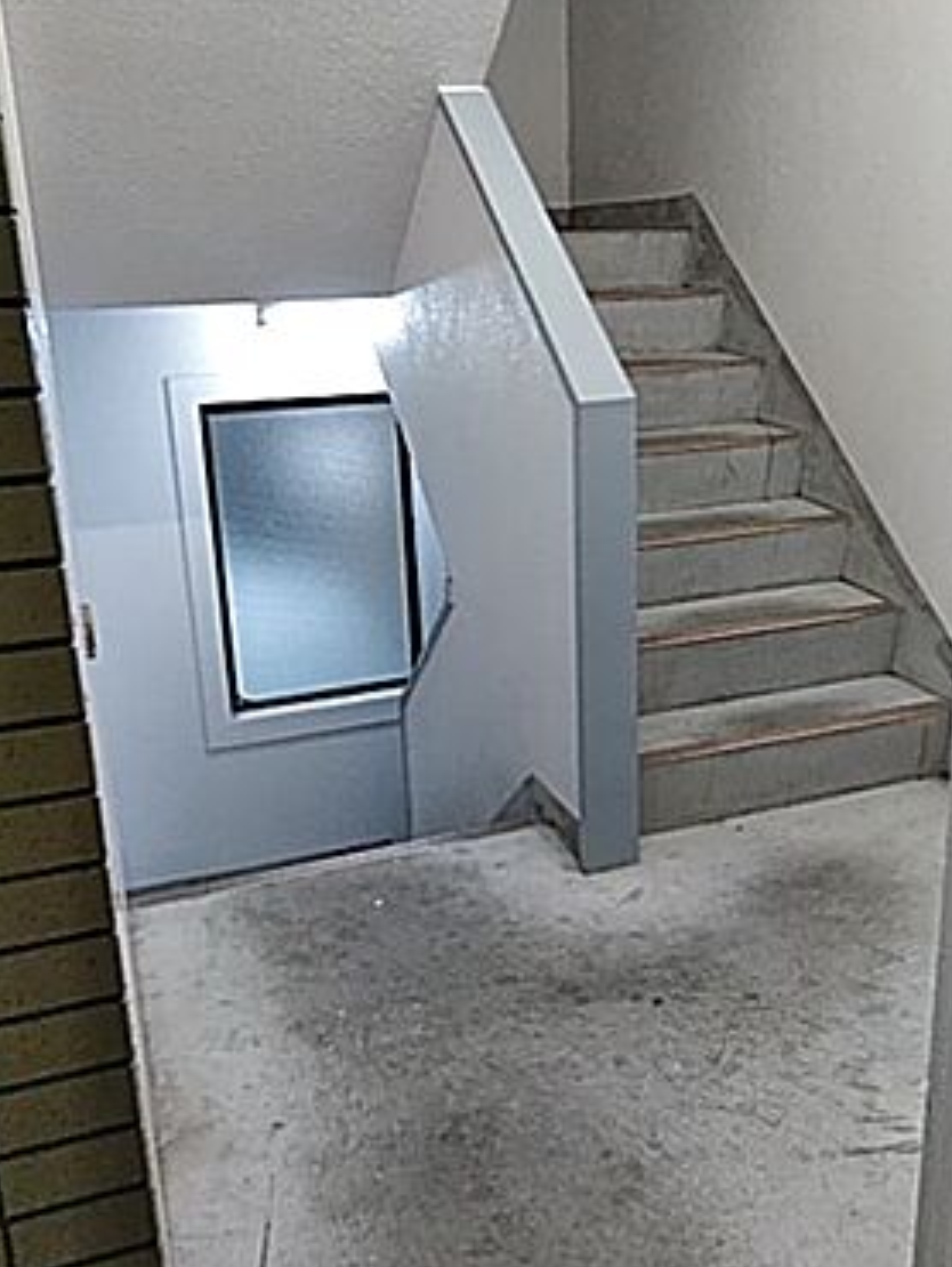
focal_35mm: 35
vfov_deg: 52.6
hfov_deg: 40.6
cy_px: 616
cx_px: 548
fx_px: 1282
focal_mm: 3.46
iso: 340
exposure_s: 1/30
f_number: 2.2
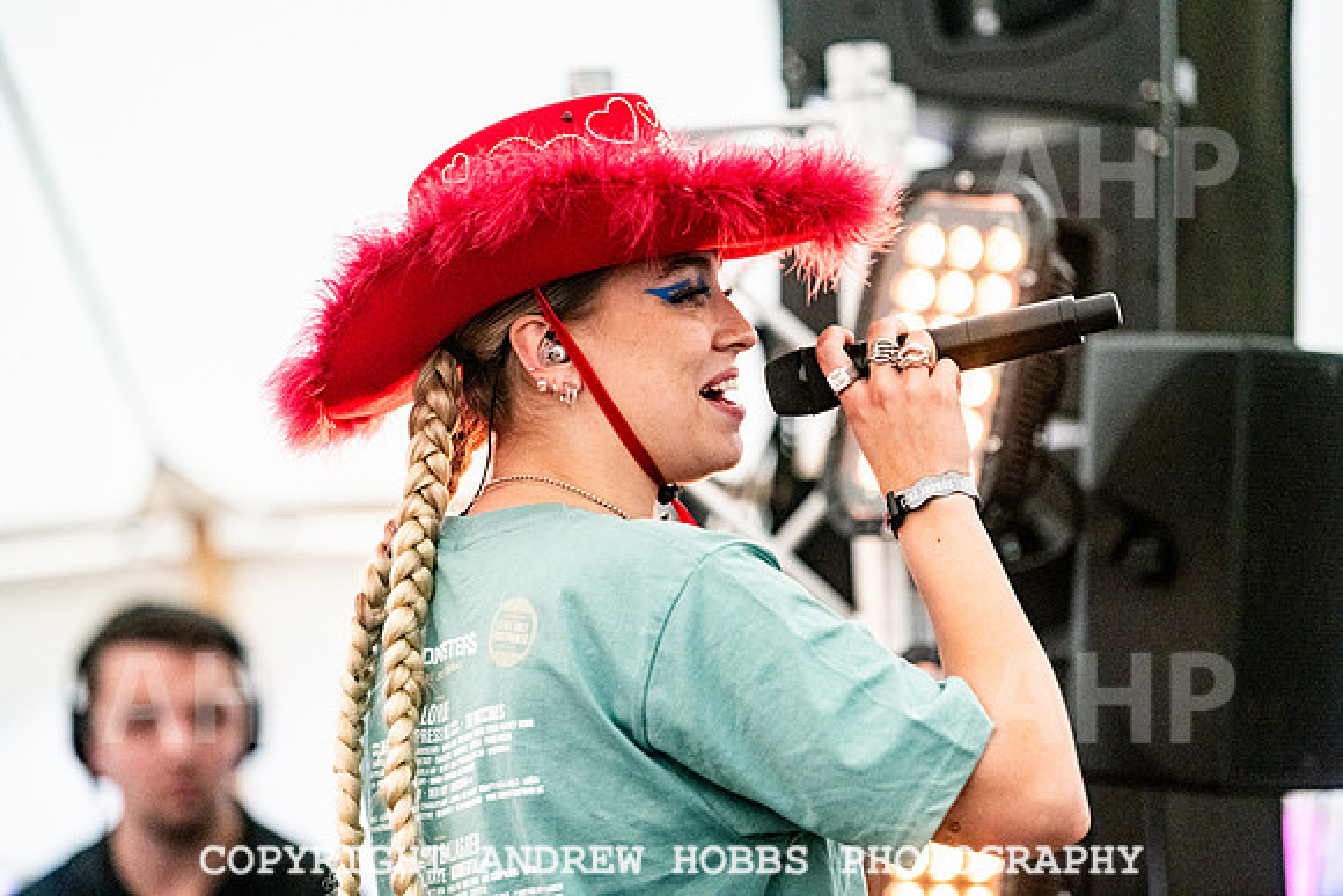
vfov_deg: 8.1
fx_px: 6343
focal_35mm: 170
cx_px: 672
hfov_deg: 12.1
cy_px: 448
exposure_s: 1/4000
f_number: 3.2
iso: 1250
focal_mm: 170
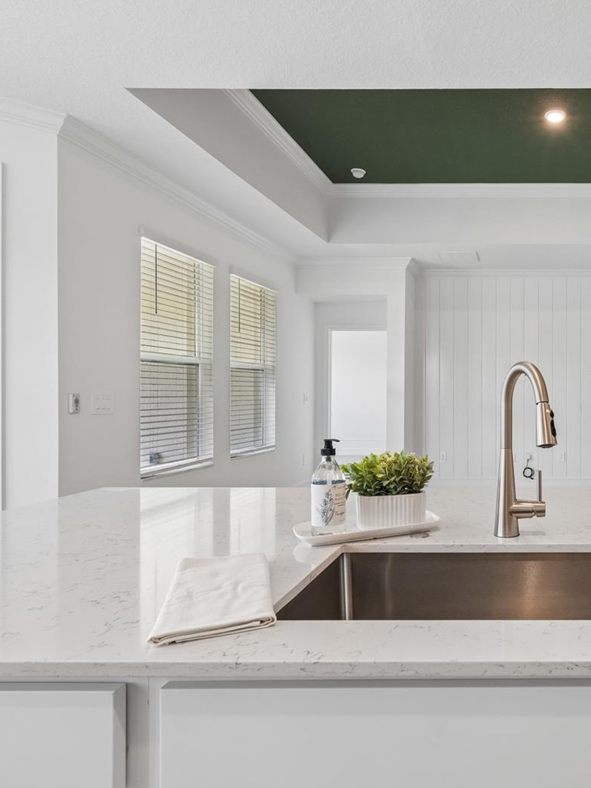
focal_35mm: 22
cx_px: 507
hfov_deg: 54.9
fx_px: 501
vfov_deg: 76.4
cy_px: 391
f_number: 7.1
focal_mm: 10
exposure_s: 1/3.33
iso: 100
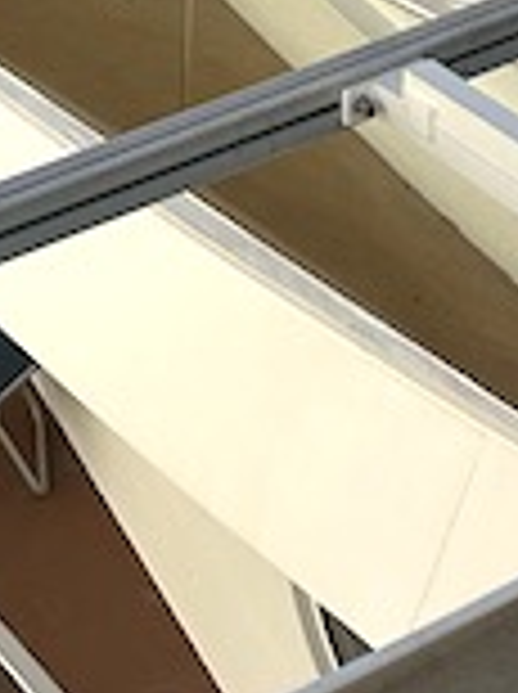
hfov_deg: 13.0
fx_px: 2001
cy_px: -734
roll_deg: +3.0
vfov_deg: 15.4
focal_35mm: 100
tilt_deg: -12.3
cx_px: -482
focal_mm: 6.86
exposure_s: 1/77
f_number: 1.78
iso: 250
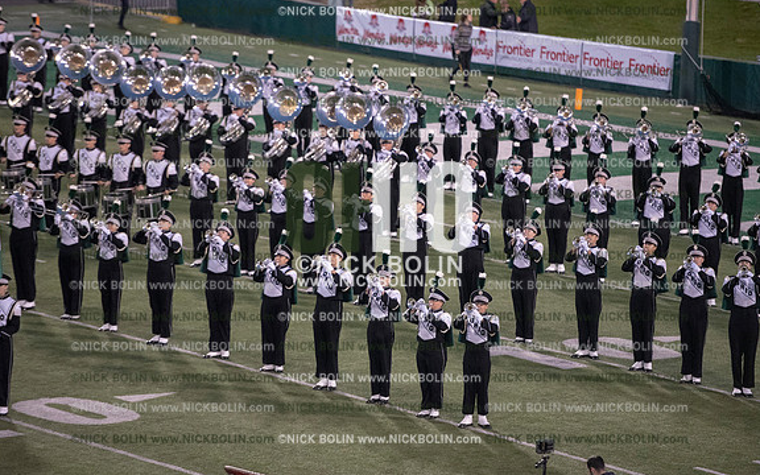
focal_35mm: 195
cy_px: 225
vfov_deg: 6.7
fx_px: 4039
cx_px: 379
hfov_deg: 10.7
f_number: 3.2
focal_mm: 190
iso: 5000
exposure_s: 1/1250
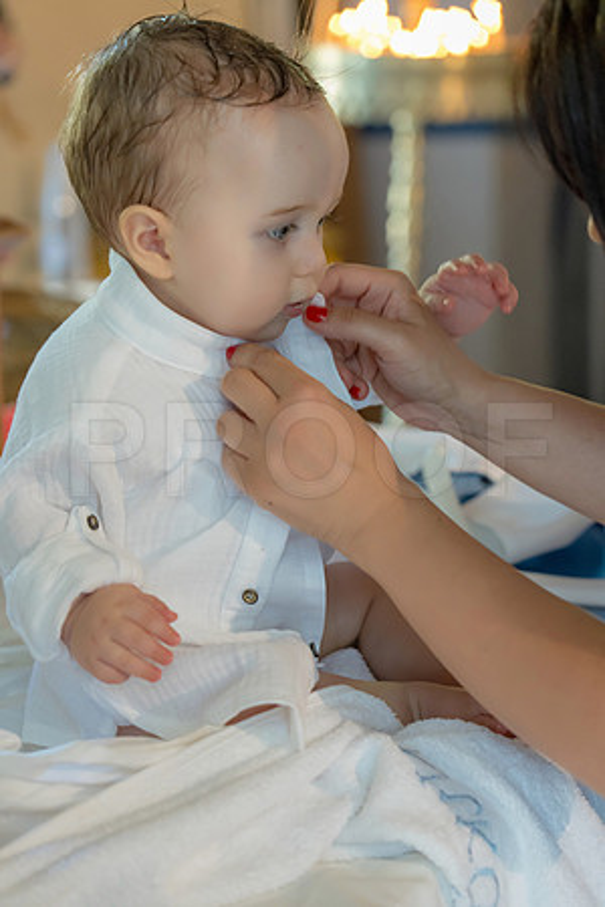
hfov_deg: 16.3
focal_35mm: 84
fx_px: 2117
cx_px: 302
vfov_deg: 24.2
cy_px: 454
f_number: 4.5
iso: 5000
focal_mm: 84
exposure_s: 1/160
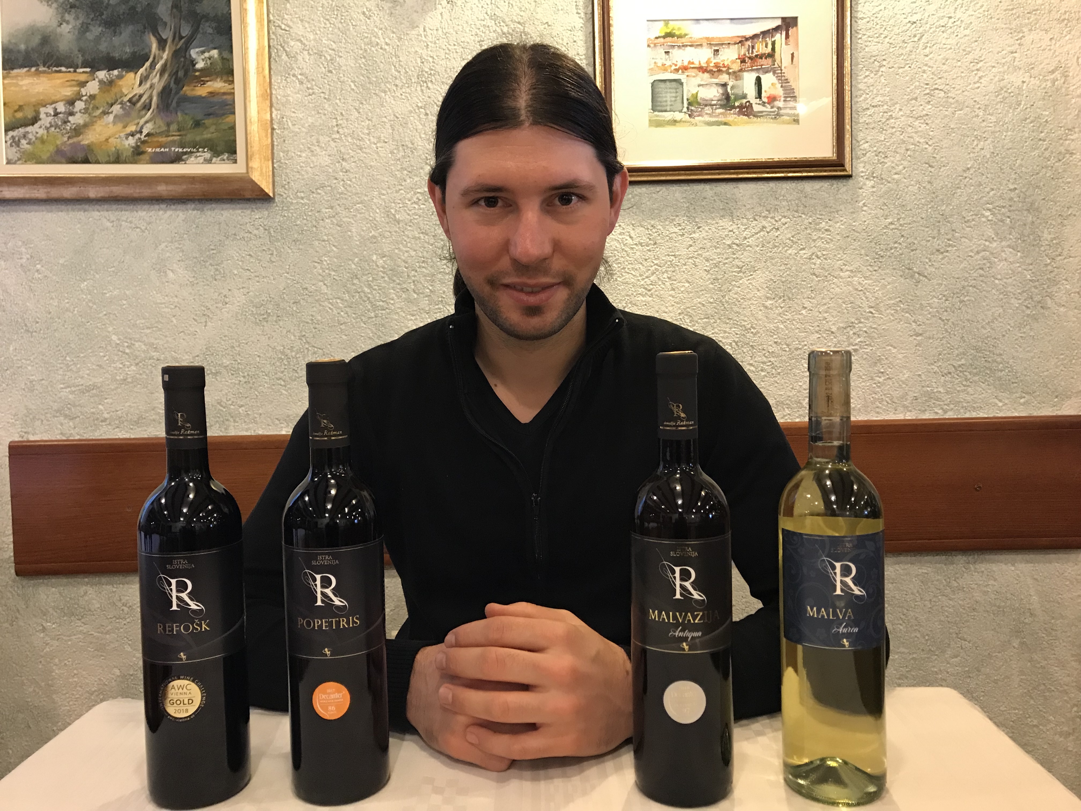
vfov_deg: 49.7
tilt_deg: -2.6
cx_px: 540
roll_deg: +1.3
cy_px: 406
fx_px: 874
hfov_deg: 63.4
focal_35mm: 28
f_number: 1.8
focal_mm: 3.99
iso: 100
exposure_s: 1/14
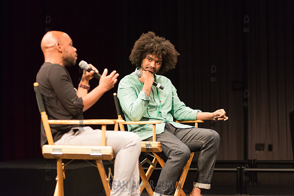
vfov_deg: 14.7
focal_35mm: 93
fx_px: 760
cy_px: 97
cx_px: 147
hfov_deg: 21.9
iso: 4000
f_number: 2.8
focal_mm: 92
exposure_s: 1/200
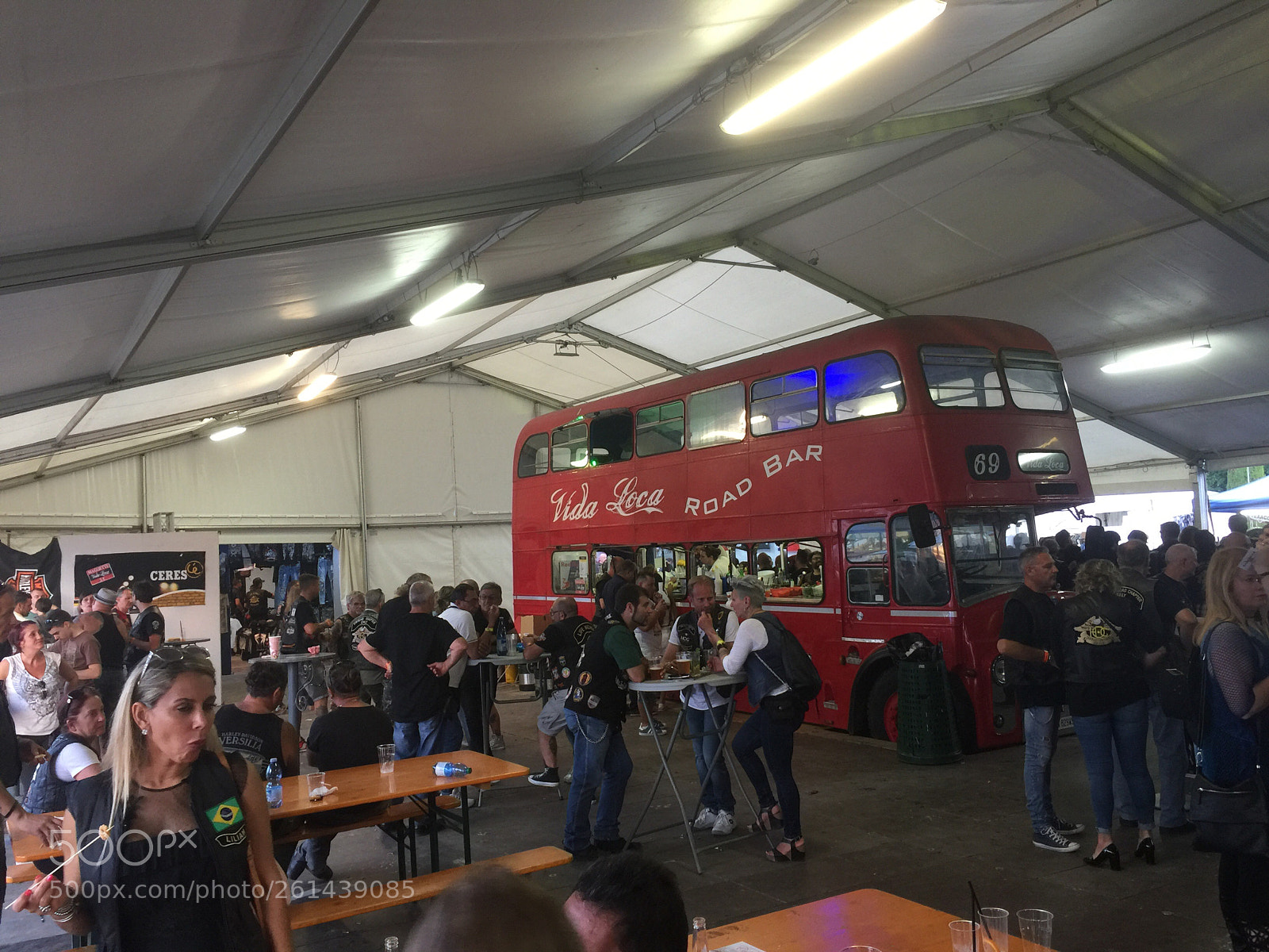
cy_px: 476
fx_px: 1063
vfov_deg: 48.2
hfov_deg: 61.7
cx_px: 634
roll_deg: +1.6
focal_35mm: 29
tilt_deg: +5.4
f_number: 2.2
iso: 50
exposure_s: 1/17
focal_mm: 4.15
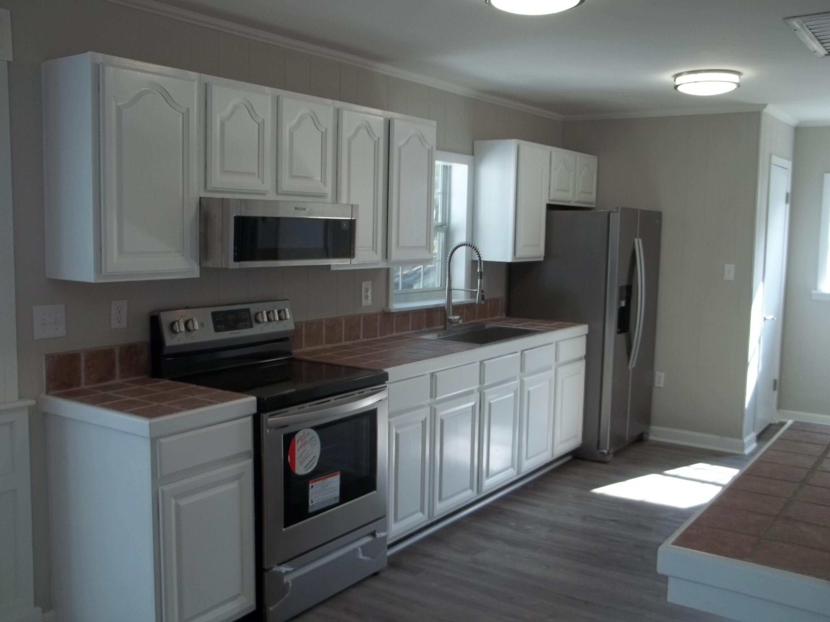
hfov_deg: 55.4
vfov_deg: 42.9
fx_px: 791
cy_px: 311
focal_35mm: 33
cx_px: 415
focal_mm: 5.9
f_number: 3.3
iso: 64
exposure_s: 1/50
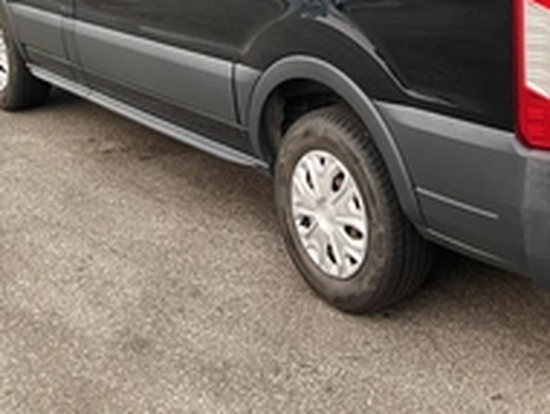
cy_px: -14
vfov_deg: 23.0
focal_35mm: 61
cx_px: 469
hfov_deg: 30.6
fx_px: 970
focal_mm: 3
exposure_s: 1/260
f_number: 1.8
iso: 25
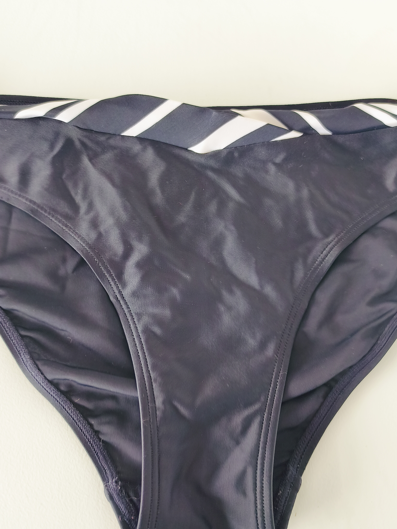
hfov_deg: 44.2
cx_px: 198
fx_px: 489
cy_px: 264
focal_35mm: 32
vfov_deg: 56.8
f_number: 1.65
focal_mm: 6.14
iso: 64
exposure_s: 1/40
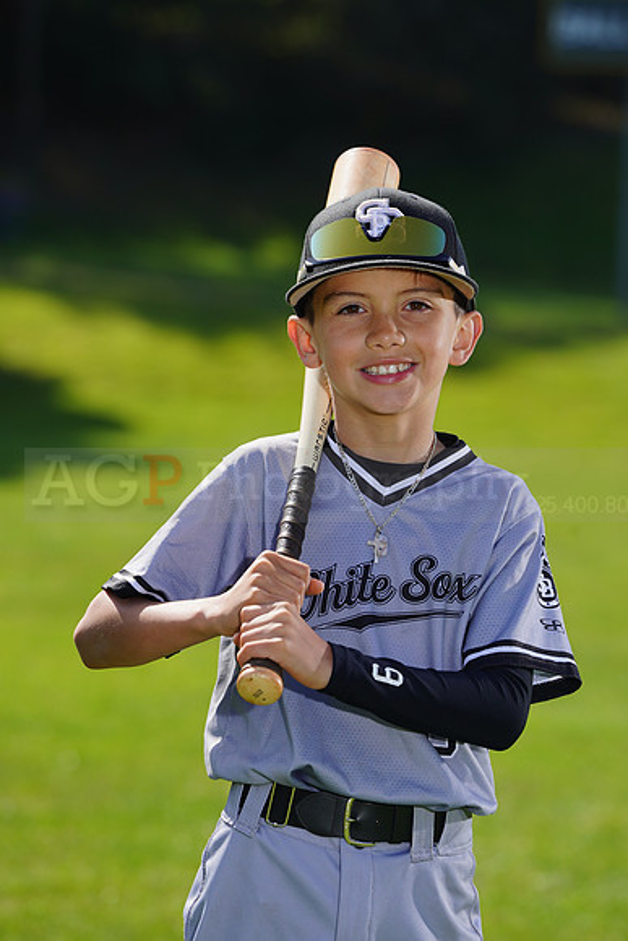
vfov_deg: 8.4
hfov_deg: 5.6
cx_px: 314
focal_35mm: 244
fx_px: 6380
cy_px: 470
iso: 100
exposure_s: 1/250
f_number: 8
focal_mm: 244
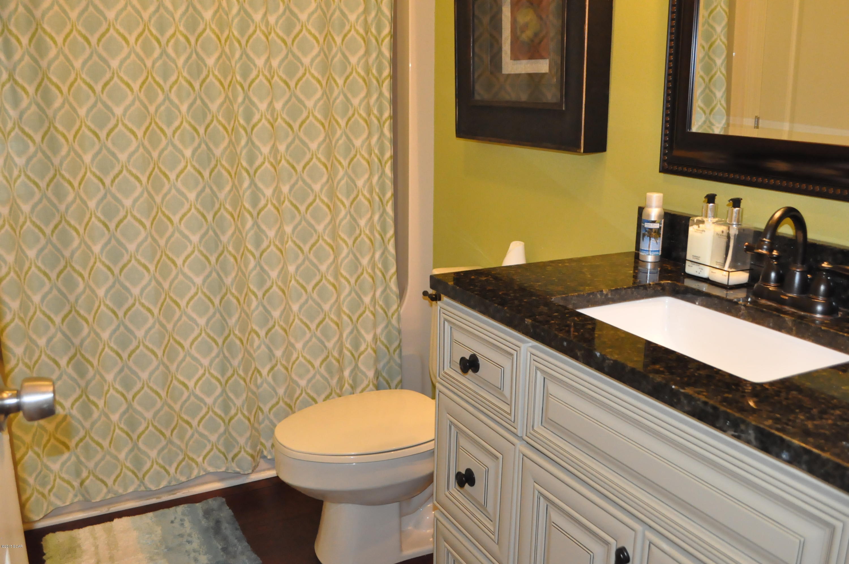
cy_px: 282
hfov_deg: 57.3
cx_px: 424
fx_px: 777
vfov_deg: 39.9
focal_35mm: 33
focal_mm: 22
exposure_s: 1/80
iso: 3200
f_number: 5.6
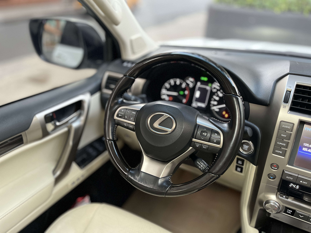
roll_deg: -0.8
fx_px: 234
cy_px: 116
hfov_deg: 67.3
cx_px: 156
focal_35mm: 26
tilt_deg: -29.9
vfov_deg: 53.1
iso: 640
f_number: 1.6
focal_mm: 5.1
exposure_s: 1/35
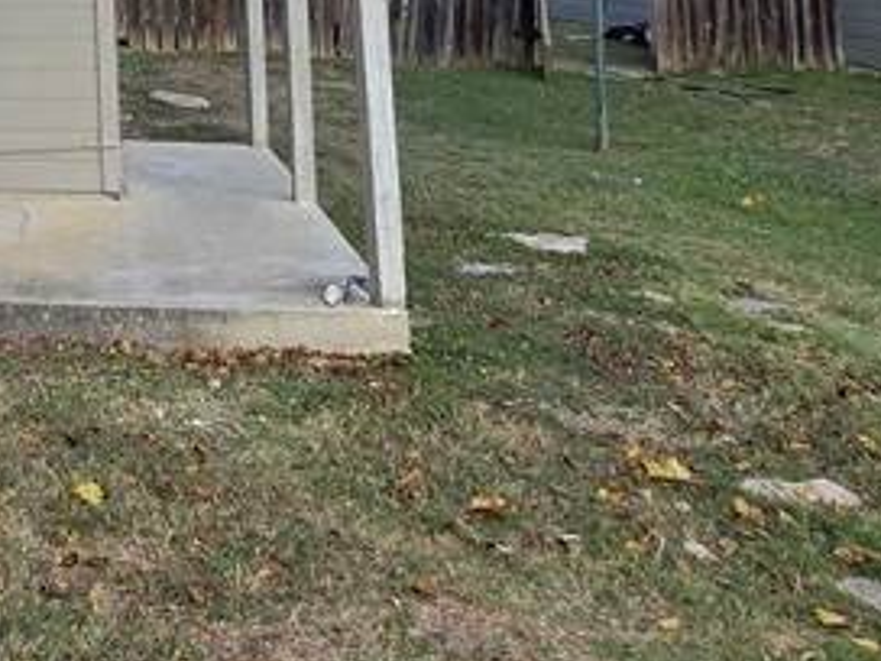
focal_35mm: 49
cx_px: -188
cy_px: -188
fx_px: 1247
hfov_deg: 32.0
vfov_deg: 25.7
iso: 40
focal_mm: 2.2
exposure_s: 1/697
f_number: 1.9
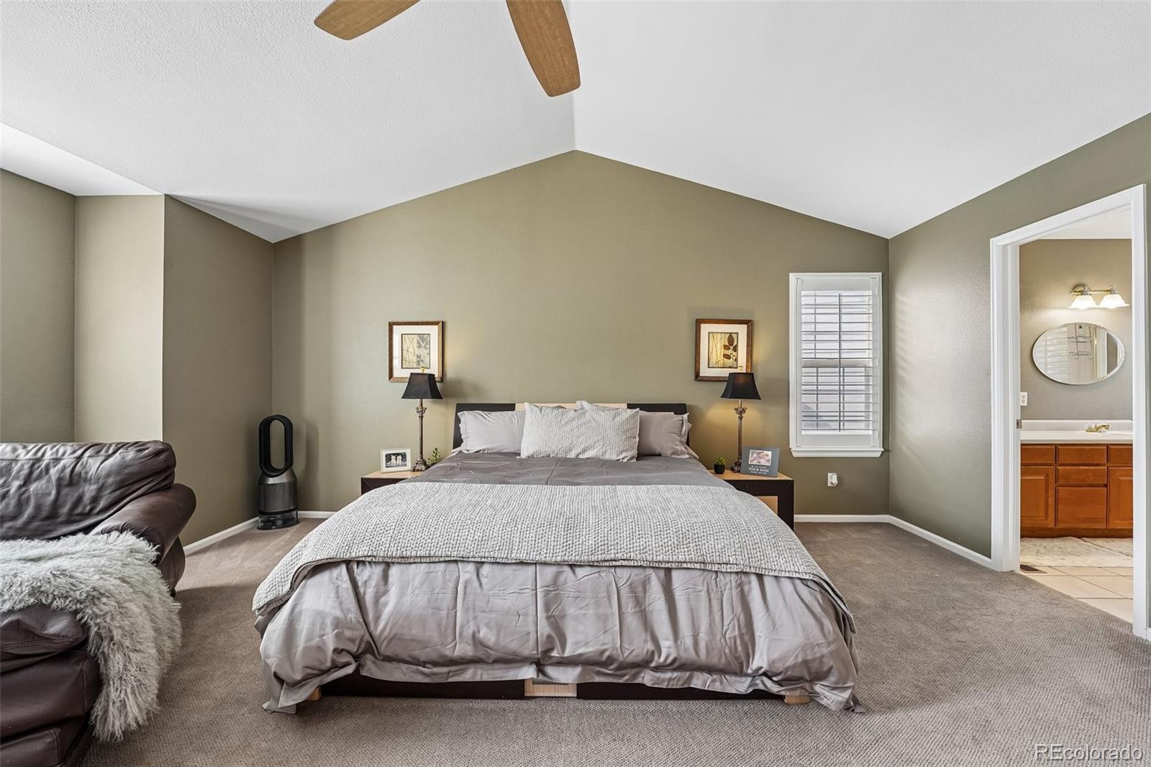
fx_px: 467
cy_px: 384
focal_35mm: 15
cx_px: 576
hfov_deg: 101.9
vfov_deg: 78.8
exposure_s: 1/13
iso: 400
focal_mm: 14.6
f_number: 8
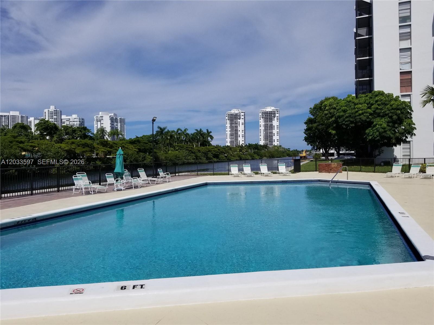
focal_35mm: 26
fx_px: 326
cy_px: 162
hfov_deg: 67.3
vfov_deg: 53.1
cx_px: 217
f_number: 1.7
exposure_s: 1/7552
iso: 50
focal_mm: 4.25
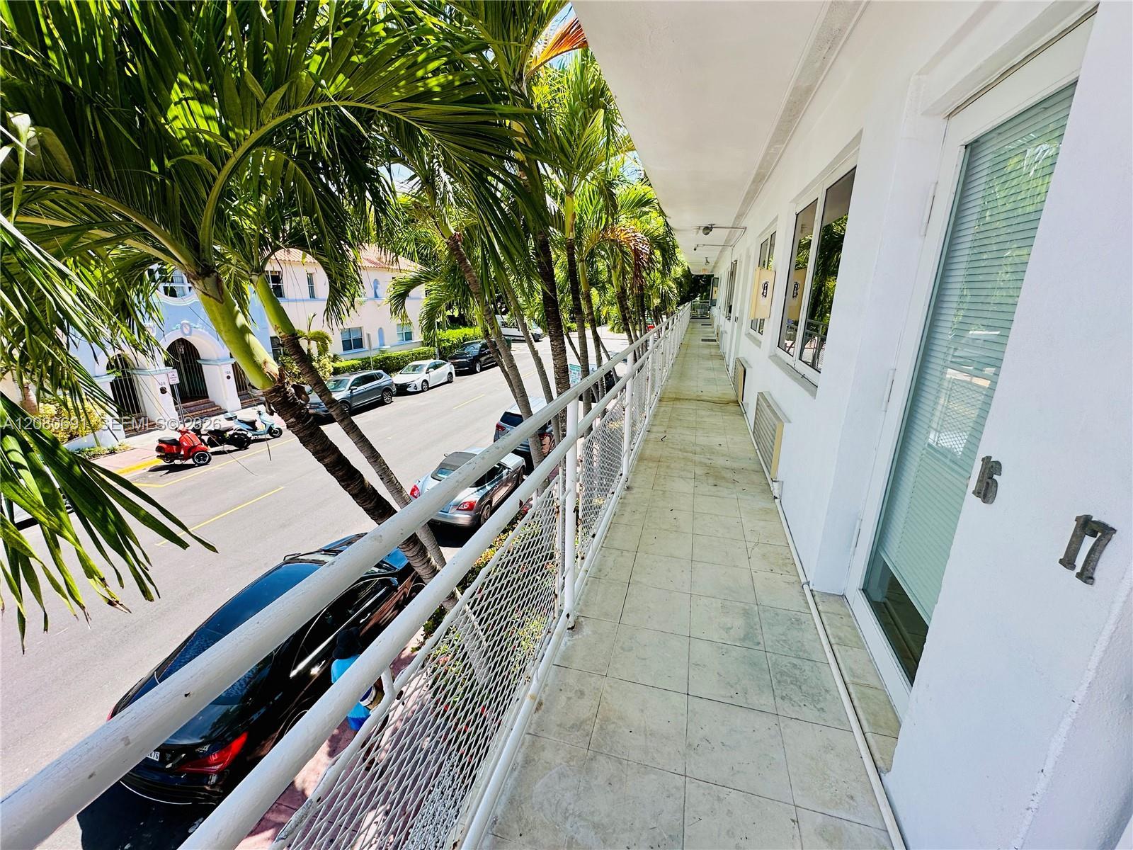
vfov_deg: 85.7
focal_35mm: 14
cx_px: 566
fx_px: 458
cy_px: 425
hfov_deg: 102.1
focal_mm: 2.22
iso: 40
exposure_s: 1/640
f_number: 2.2
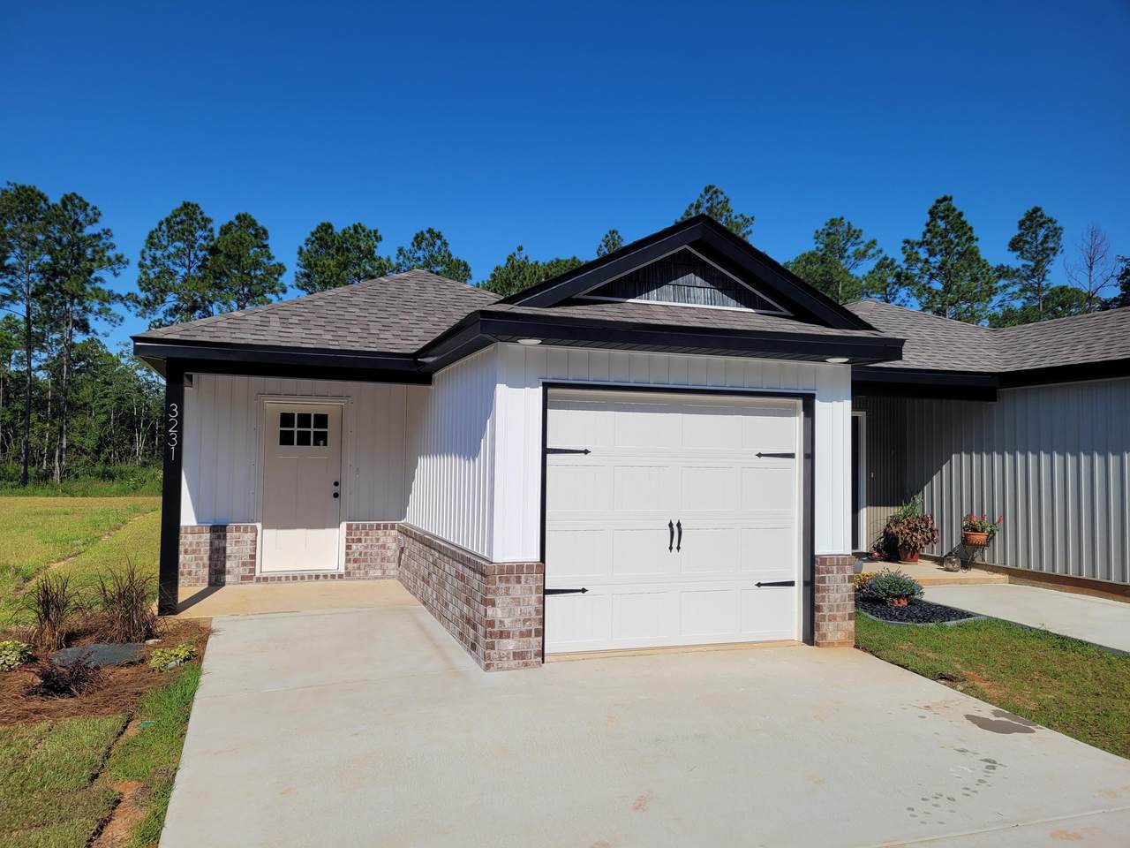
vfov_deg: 53.1
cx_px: 565
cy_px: 424
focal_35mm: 26
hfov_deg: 67.3
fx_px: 849
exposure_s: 1/4939
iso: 40
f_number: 1.8
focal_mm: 5.4
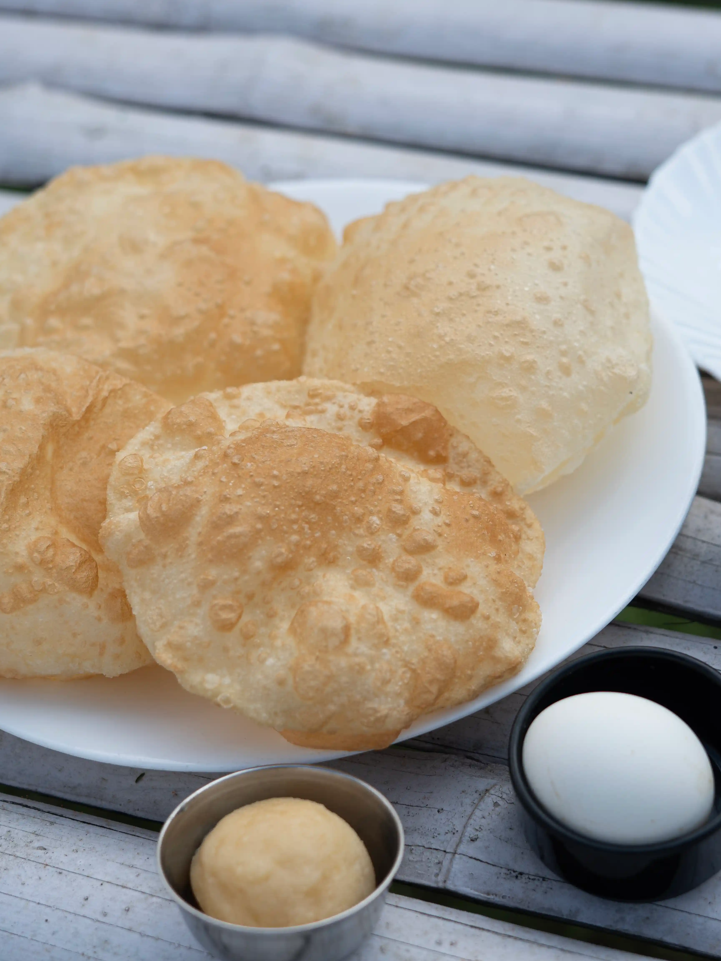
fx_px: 2027
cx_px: 490
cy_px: 483
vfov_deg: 26.7
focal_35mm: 73
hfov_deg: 20.1
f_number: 3.5
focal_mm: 50
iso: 80
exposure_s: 1/1250
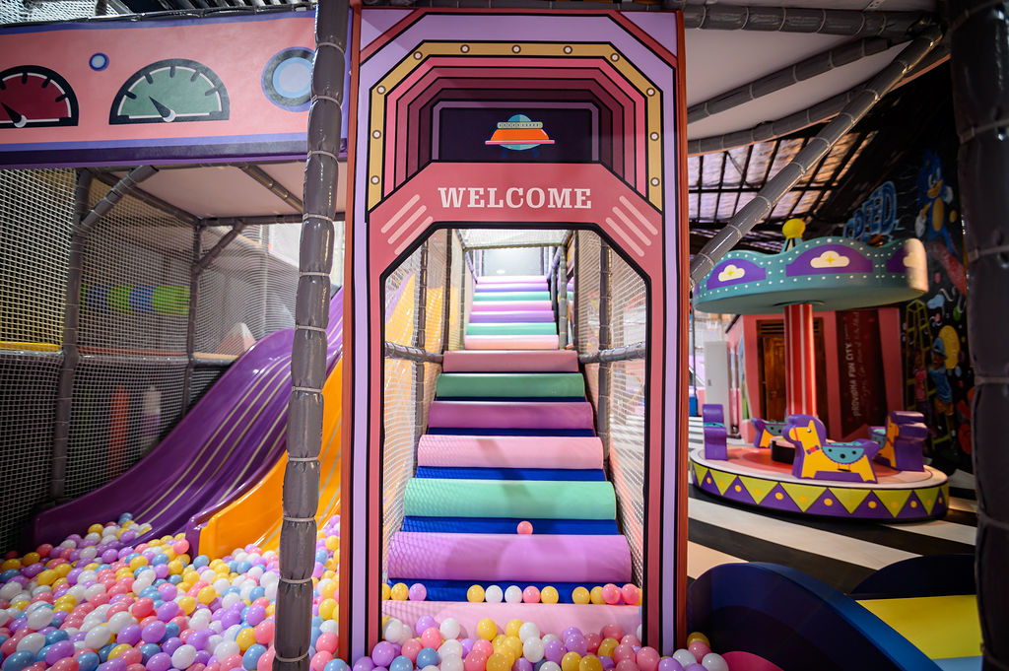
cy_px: 336
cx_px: 504
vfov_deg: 73.7
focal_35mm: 16
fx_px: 448
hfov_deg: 96.8
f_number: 2.8
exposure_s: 1/160
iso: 640
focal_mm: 16
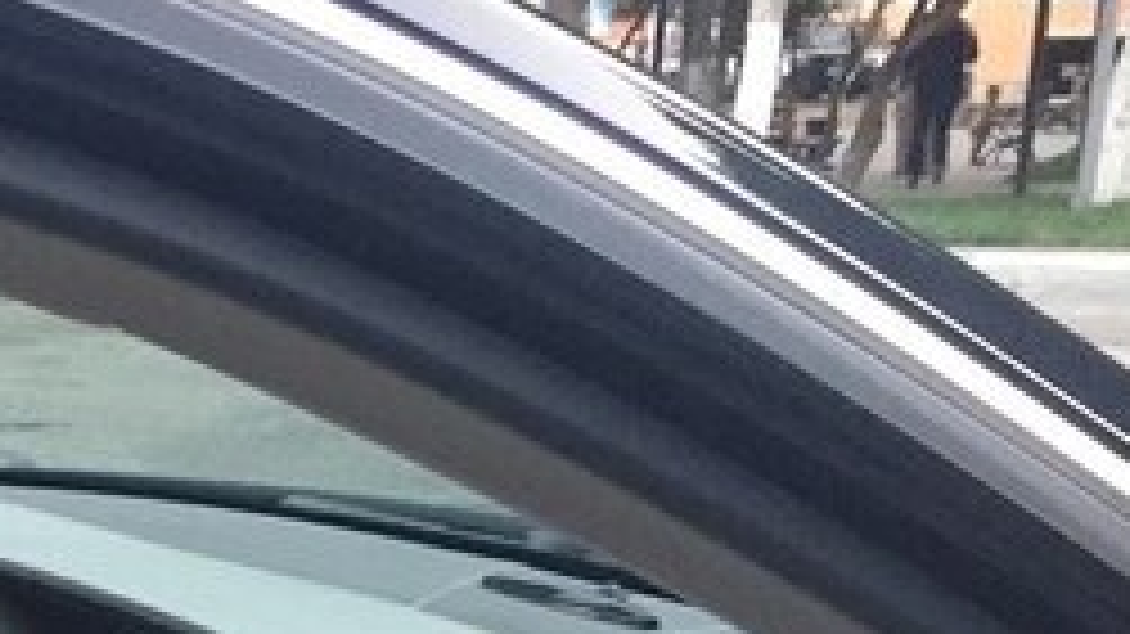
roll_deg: -0.6
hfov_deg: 23.5
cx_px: -207
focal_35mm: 83
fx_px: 2486
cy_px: 1014
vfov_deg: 13.5
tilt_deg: -19.5
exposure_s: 1/33
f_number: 2.2
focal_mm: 4.15
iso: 250
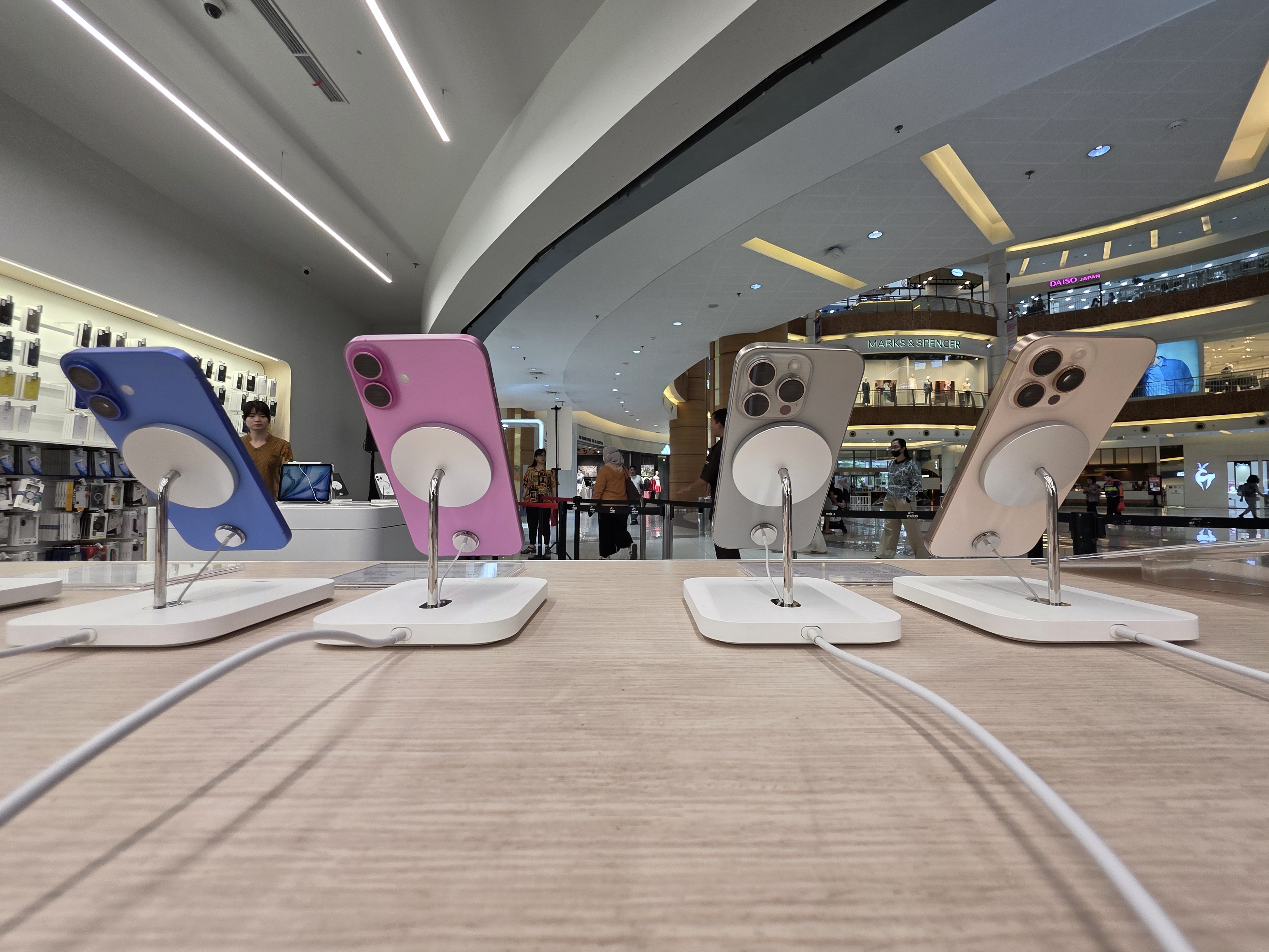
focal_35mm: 13
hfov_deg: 106.2
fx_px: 477
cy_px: 476
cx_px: 634
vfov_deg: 89.9
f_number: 1.9
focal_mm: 2.2
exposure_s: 1/100
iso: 80
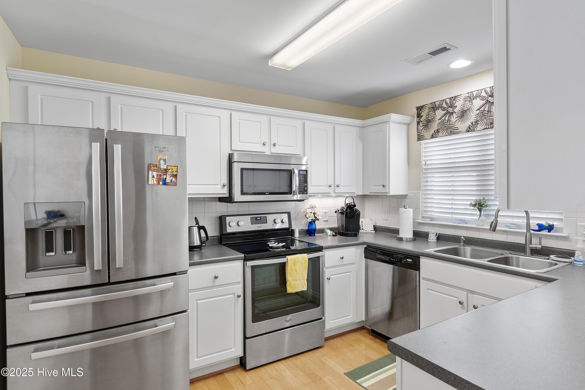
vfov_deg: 64.6
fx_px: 309
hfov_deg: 86.9
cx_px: 292
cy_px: 195
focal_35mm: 19
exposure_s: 1/3
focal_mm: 13
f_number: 4.8
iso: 100
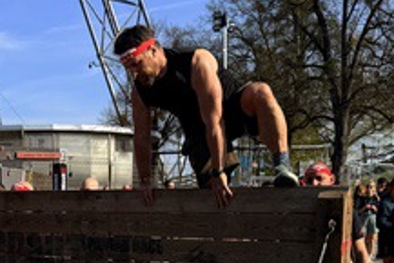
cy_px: 343
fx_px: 920
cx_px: 16
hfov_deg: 23.3
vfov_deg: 15.5
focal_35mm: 84
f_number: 1.78
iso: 80
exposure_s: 1/5319
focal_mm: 6.76
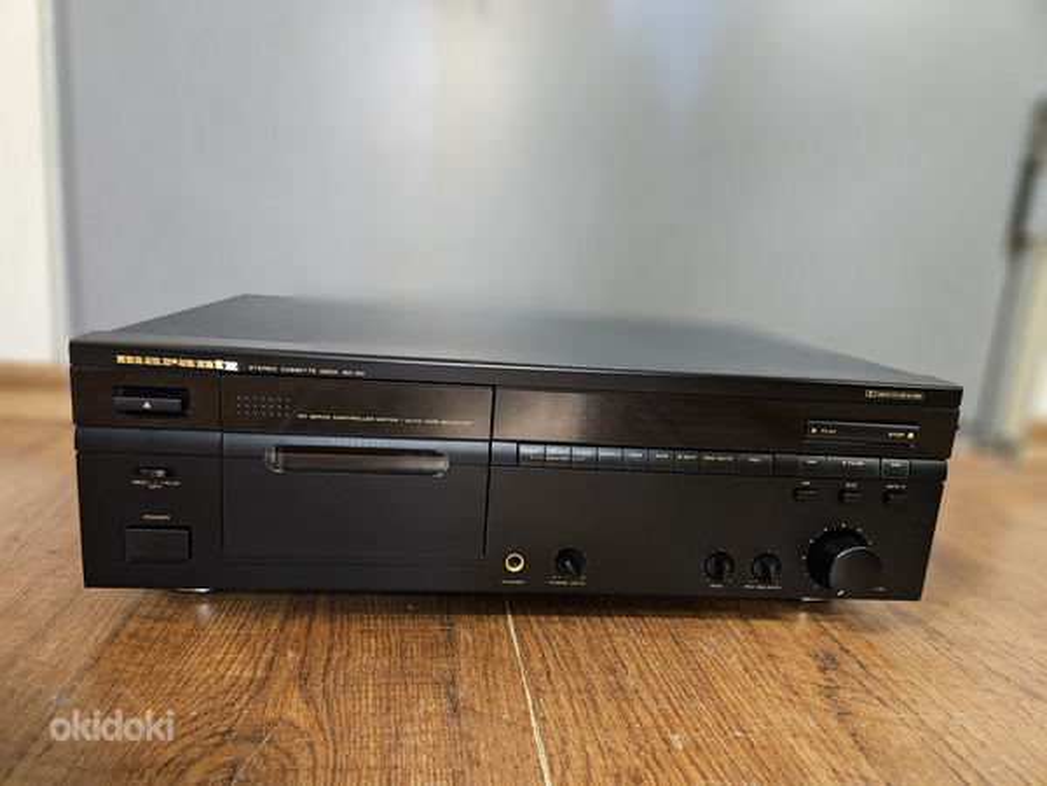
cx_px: 524
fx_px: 696
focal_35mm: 23
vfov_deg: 58.9
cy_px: 393
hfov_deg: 73.9
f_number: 1.8
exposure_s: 1/33.3
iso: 640
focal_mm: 5.4
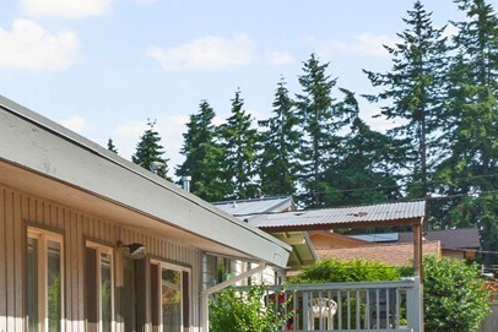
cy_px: 282
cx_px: -320
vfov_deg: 18.9
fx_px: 982
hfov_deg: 21.7
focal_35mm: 71
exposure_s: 1/125
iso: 640
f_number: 8
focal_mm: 17
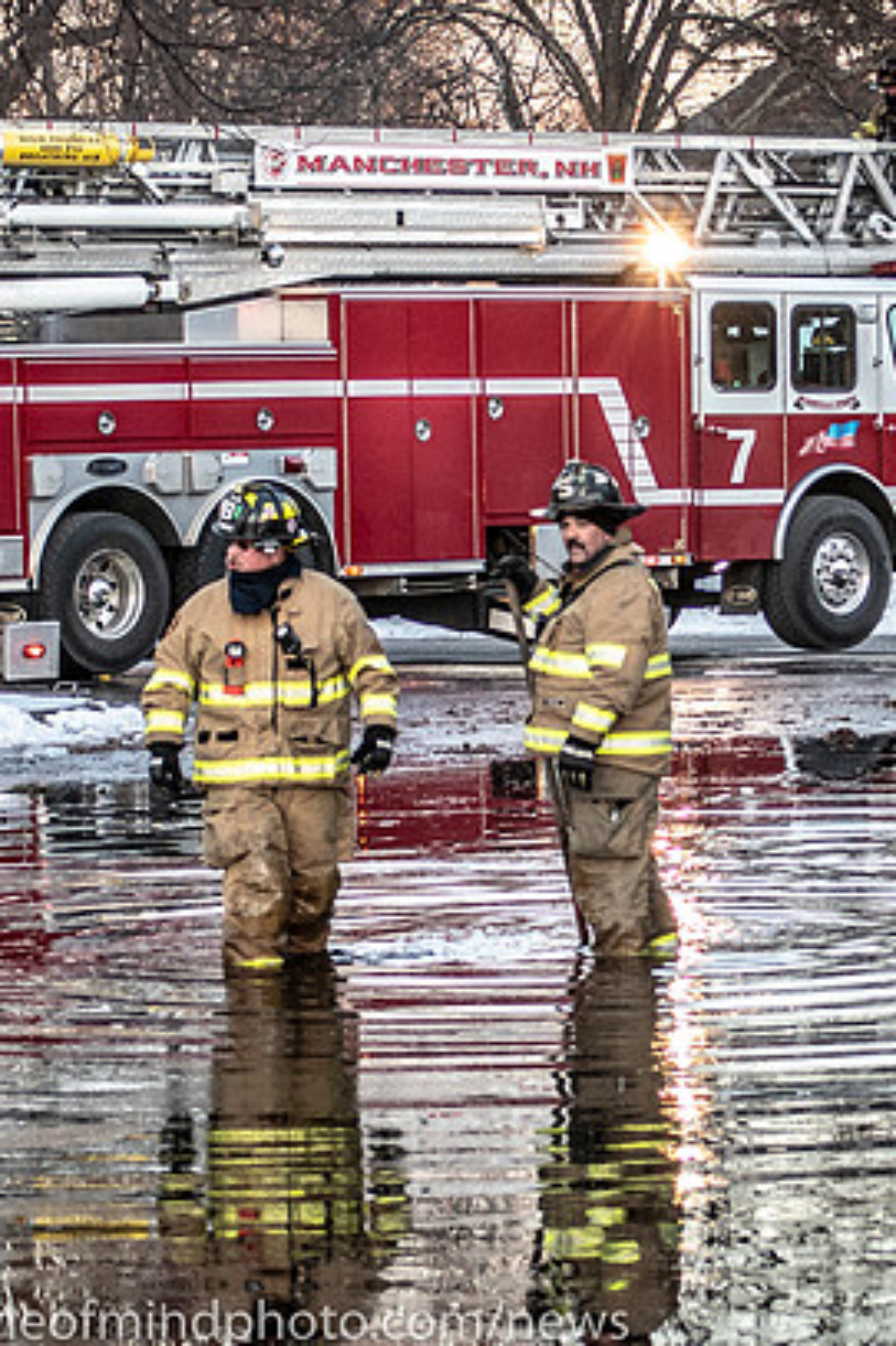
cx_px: 805
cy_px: 698
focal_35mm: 185
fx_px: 6912
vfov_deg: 11.1
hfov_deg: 7.4
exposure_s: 1/200
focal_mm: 55
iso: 800
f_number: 4.5
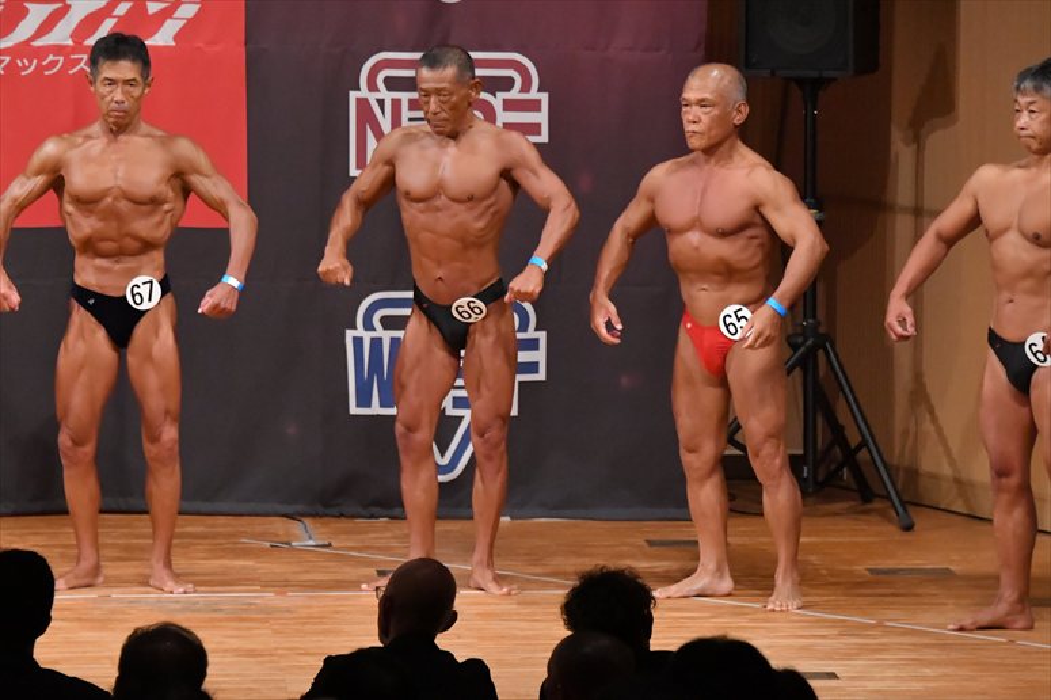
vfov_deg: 5.1
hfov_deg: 7.6
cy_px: 350
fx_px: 7879
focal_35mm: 270
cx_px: 526
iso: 9000
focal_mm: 180
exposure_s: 1/400
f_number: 5.6
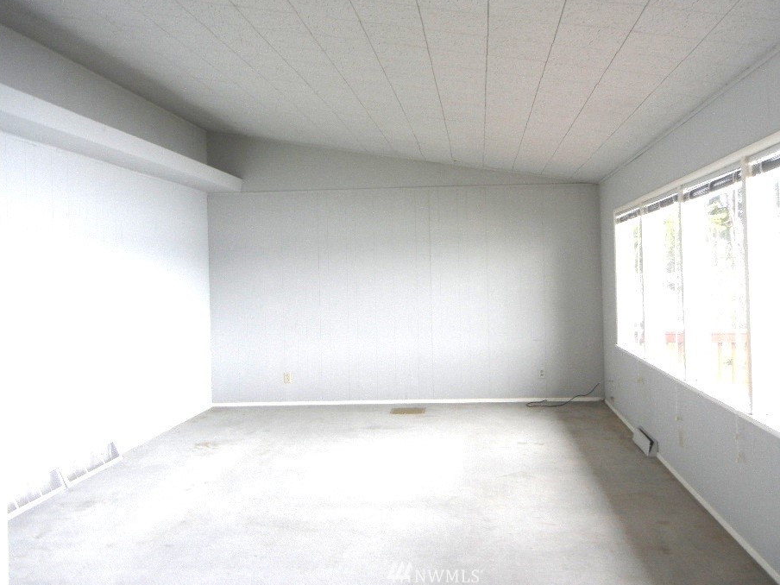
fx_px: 766
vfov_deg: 41.8
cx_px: 435
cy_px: 274
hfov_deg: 53.8
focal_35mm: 34
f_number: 3.5
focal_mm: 5.4
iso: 160
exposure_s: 1/34.8
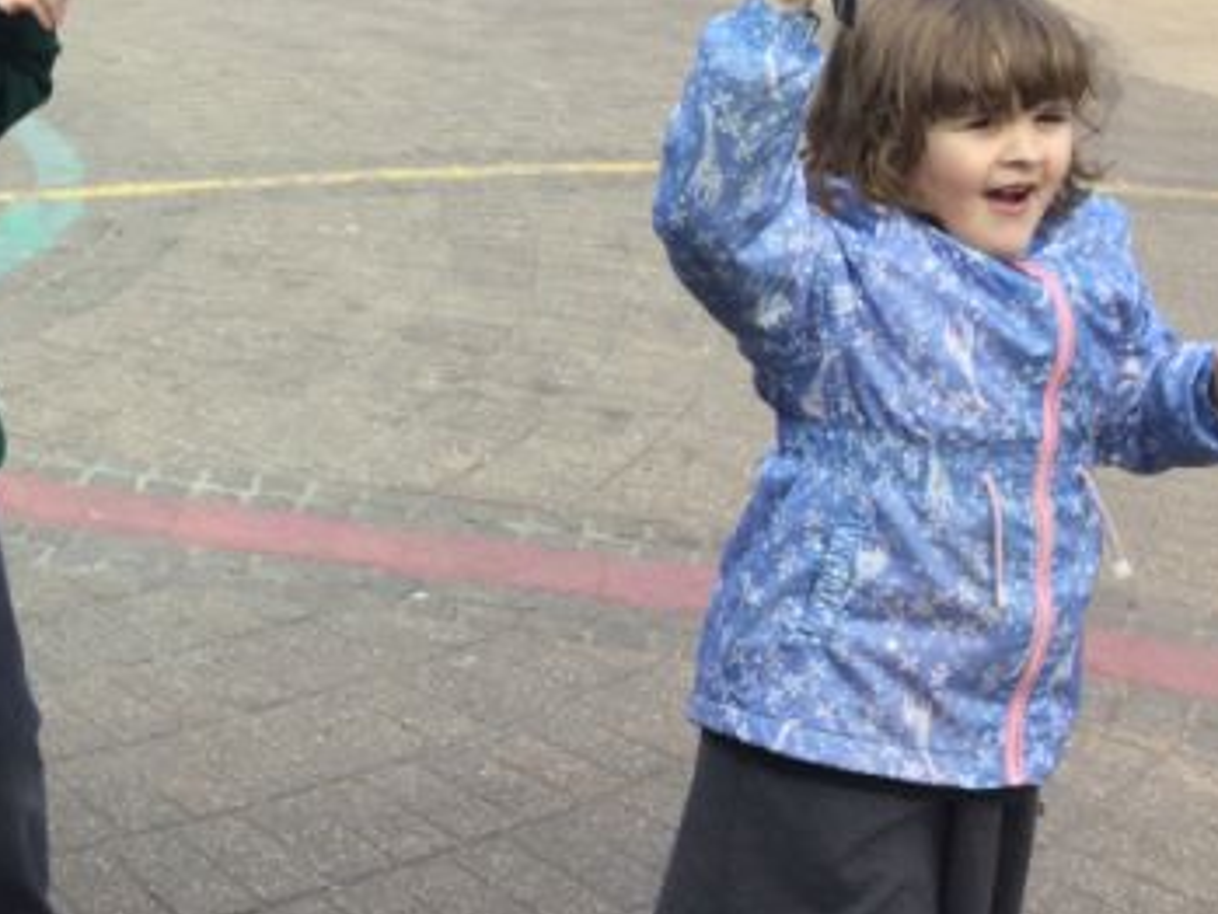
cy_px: 258
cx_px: -73
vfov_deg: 20.6
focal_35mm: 71
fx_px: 2499
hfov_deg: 25.6
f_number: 2.4
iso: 25
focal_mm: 3.3
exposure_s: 1/347
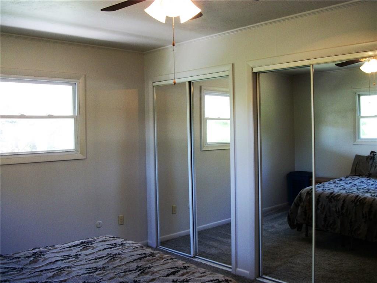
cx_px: 188
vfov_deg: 44.1
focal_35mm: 32
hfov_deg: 56.8
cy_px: 142
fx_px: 348
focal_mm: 5.7
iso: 159
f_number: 2.9
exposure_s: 1/30
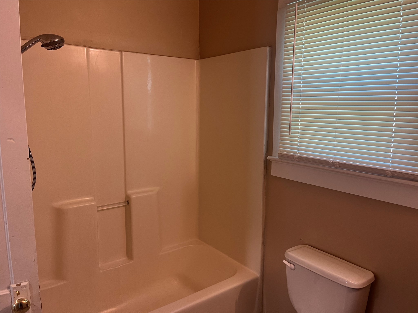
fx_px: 314
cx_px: 209
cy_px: 156
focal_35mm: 26
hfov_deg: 67.3
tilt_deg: -8.7
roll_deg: -0.8
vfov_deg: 53.1
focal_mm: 5.1
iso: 125
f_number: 1.6
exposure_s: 1/60
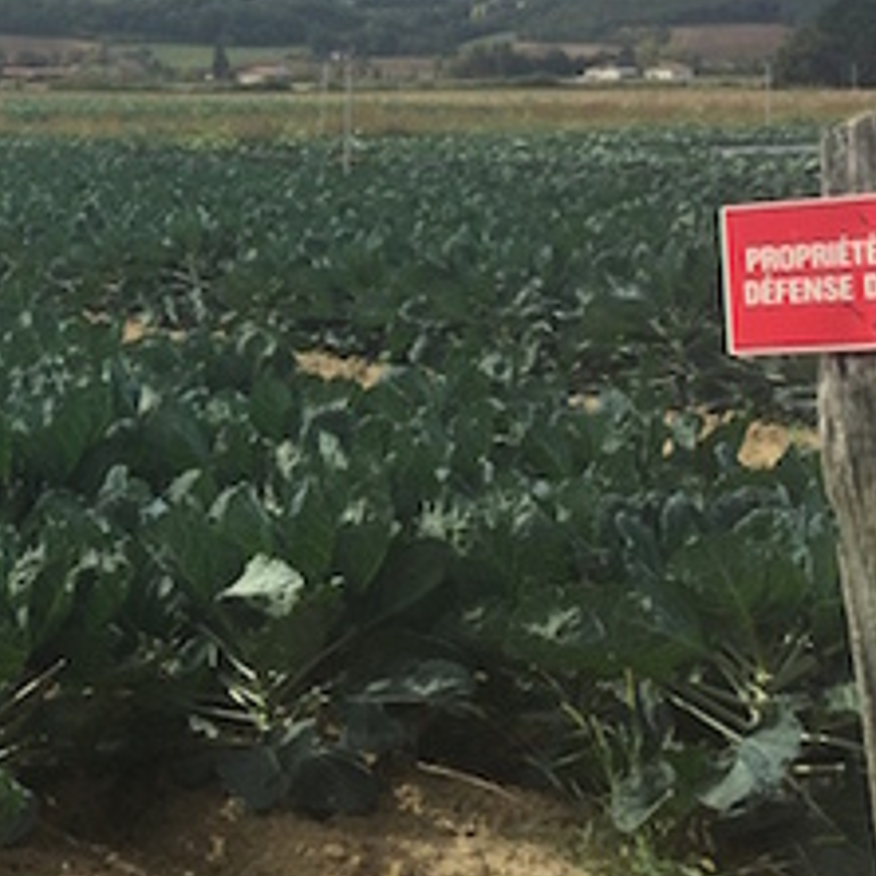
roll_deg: +0.0
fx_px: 2119
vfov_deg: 23.3
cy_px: 304
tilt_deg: -5.6
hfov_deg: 22.3
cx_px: -32
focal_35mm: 74
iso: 32
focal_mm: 4.15
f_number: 2.2
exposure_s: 1/1883
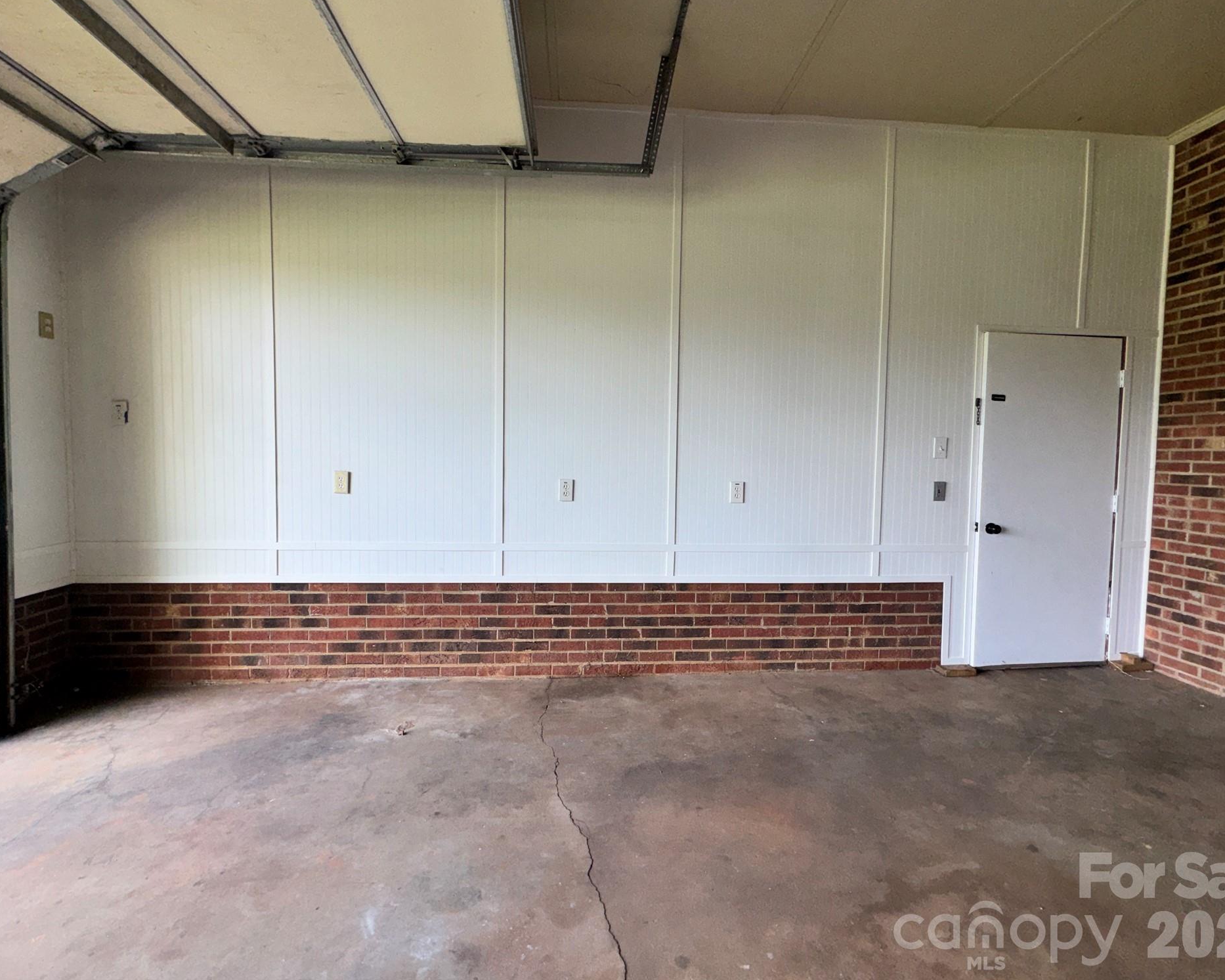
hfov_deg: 96.8
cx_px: 616
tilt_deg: -2.8
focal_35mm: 15
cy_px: 477
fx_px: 544
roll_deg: -1.2
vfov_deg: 84.0
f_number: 2.2
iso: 32
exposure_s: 1/168
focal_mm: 2.22
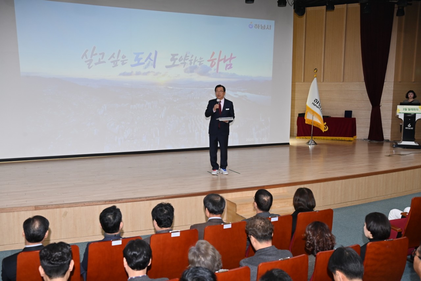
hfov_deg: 50.7
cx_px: 210
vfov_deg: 35.0
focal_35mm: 38
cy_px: 140
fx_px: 444
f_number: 5
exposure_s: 1/80
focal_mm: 38
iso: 800
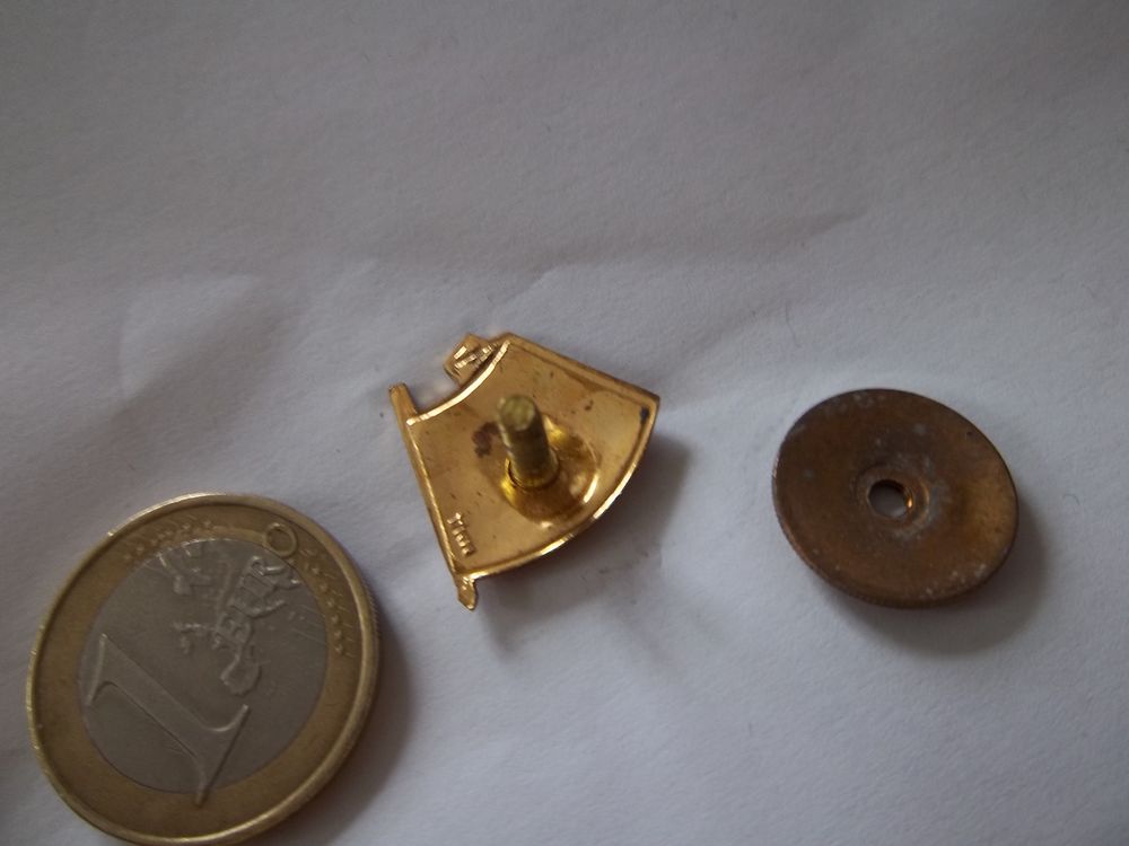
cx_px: 564
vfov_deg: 49.7
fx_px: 913
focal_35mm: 28
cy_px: 423
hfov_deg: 63.4
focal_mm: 5.05
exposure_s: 1/30
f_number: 3.5
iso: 79
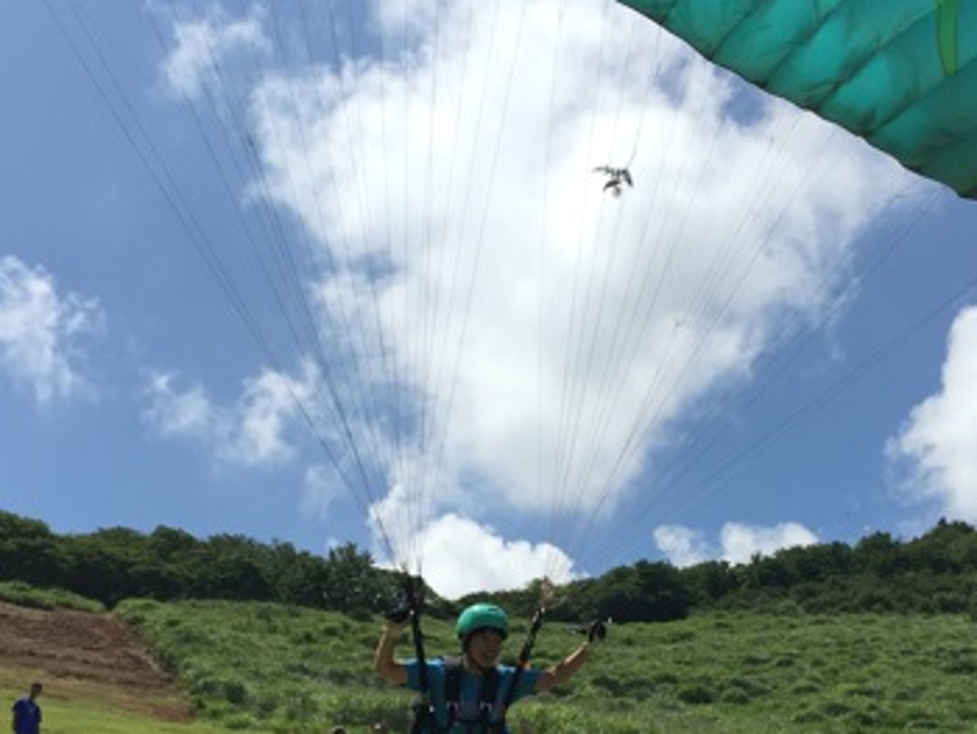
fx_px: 1497
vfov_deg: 26.9
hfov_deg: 36.1
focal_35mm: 53
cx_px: 533
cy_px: 611
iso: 32
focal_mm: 4.15
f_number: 2.2
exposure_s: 1/2475
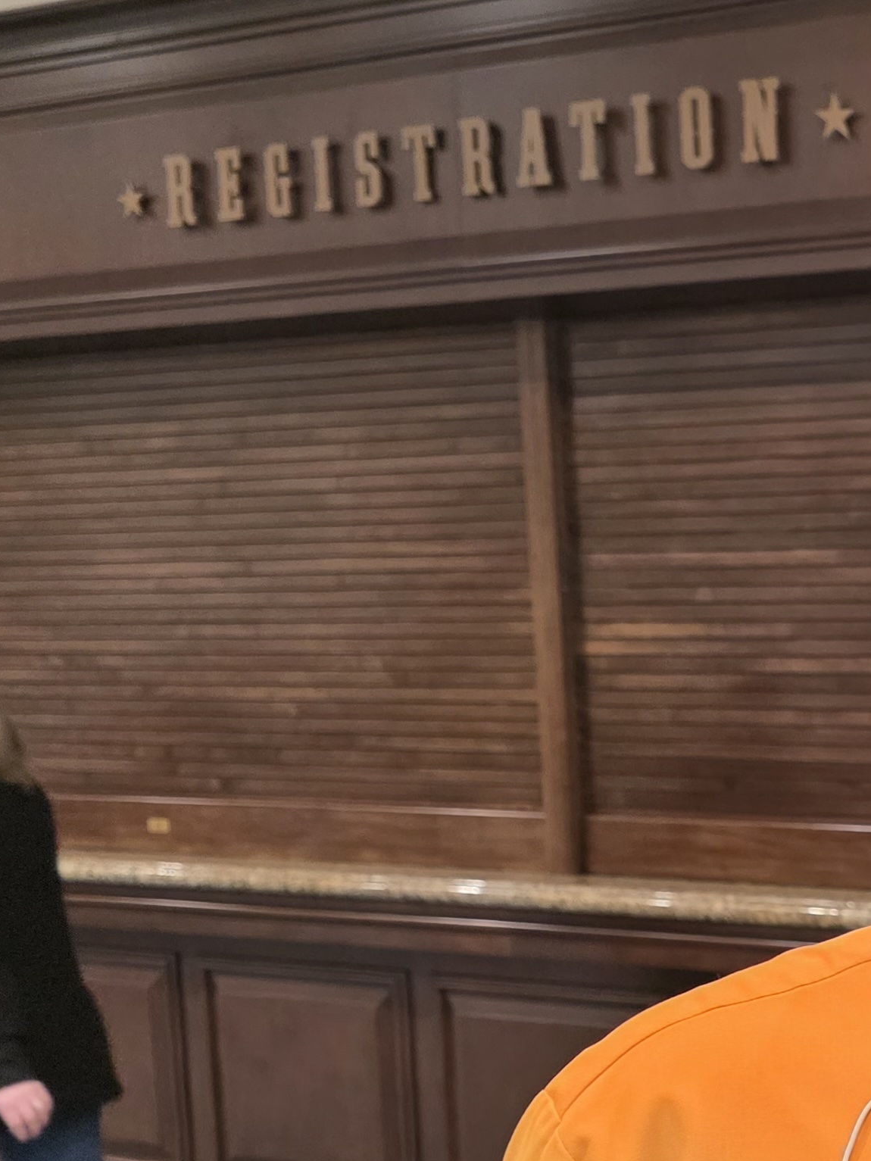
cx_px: 1267
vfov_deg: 31.4
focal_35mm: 60
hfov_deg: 21.1
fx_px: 2013
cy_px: 912
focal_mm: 6.3
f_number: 1.7
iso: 800
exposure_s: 1/120
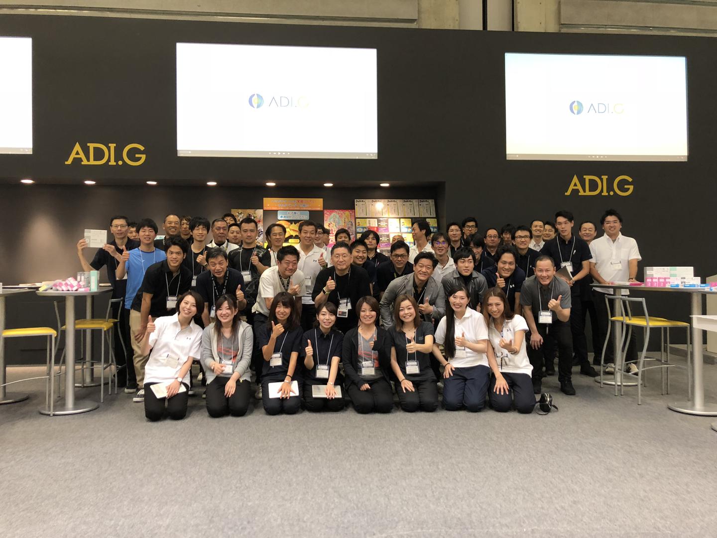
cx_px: 358
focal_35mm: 28
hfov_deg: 63.4
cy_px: 269
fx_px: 580
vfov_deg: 49.7
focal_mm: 3.99
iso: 32
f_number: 1.8
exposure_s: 1/30
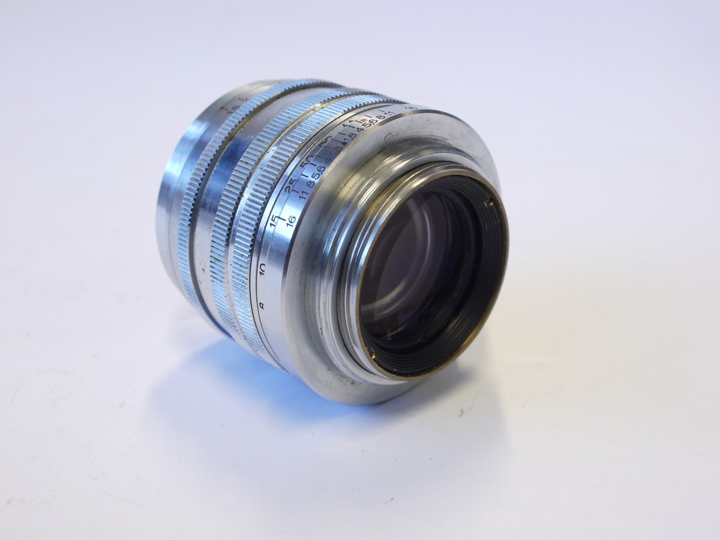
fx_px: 1248
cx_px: 360
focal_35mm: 60
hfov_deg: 32.2
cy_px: 270
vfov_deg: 24.4
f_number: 7.1
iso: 400
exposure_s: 1/25
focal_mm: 30
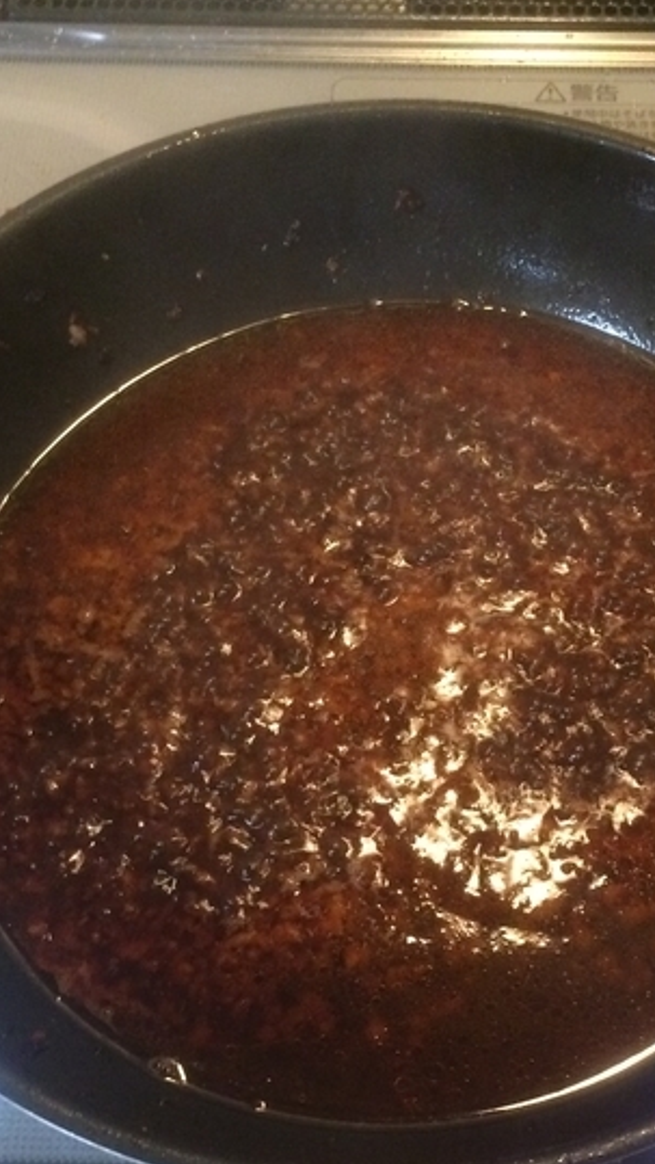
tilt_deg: -63.6
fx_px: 1450
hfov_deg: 25.3
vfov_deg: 43.4
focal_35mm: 47
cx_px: 454
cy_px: 714
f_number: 2.2
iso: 320
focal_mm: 4.15
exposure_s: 1/30
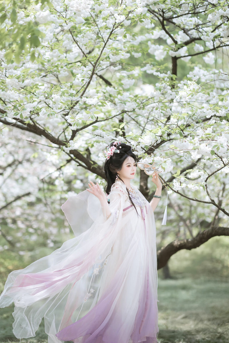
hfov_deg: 15.9
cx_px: 115
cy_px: 170
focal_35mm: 86
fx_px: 821
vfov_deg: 23.6
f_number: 1.8
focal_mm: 85
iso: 100
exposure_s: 1/640
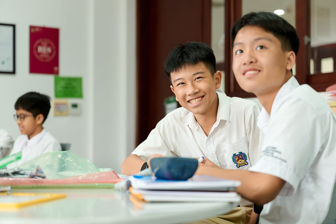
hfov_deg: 28.9
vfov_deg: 19.4
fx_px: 653
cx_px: 168
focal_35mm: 70
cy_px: 112
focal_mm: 70
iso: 800
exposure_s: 1/200
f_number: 2.8
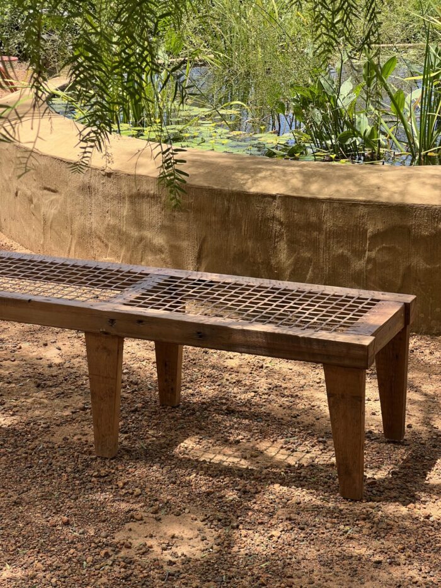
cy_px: 294
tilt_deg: -16.8
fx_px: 1308
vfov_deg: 25.3
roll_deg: -0.3
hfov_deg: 19.1
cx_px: 220
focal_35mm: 77
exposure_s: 1/196
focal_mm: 9
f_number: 2.8
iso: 32
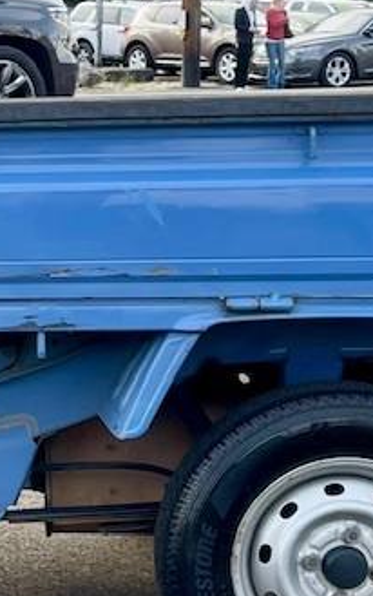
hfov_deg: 11.9
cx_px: -252
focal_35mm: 103
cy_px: 239
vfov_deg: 20.2
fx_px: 1673
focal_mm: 5.1
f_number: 1.6
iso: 32
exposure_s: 1/360
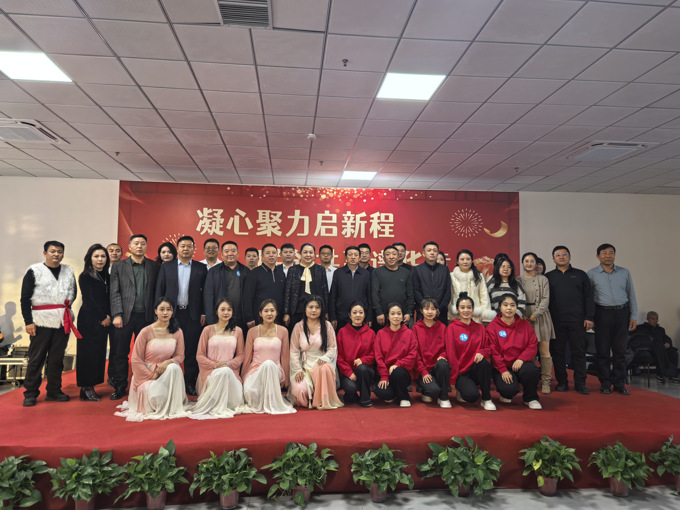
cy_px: 255
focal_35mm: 24
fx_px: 471
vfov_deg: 56.8
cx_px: 340
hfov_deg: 71.6
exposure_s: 1/118
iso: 50
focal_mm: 5.34
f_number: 1.6
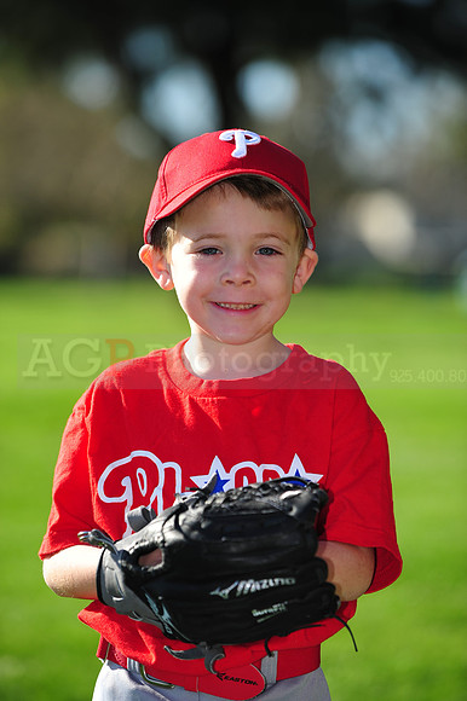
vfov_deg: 12.5
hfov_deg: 8.3
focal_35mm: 165
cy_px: 350
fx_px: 3214
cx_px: 234
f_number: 4.5
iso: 200
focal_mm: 165
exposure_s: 1/1000
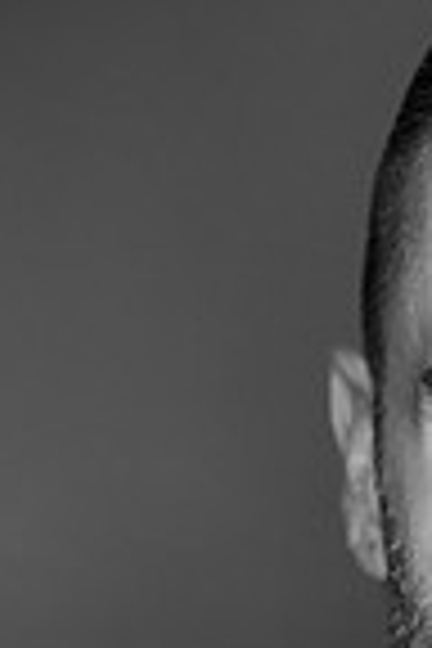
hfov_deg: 5.1
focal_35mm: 266
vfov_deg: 7.7
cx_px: 662
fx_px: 4788
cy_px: 788
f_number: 3.2
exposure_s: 1/160
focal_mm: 85
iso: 1600
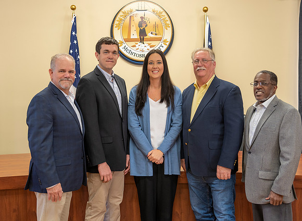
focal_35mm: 46
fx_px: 396
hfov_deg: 41.8
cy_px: 96
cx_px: 157
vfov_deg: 31.1
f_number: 5.6
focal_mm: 38
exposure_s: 1/40
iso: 1100
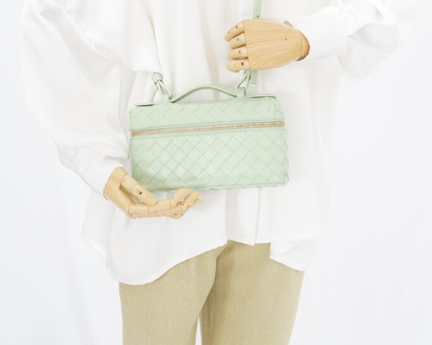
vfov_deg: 21.4
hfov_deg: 26.8
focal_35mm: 71
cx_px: 216
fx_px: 907
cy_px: 84
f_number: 10
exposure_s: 1/1.25
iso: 640
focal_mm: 50
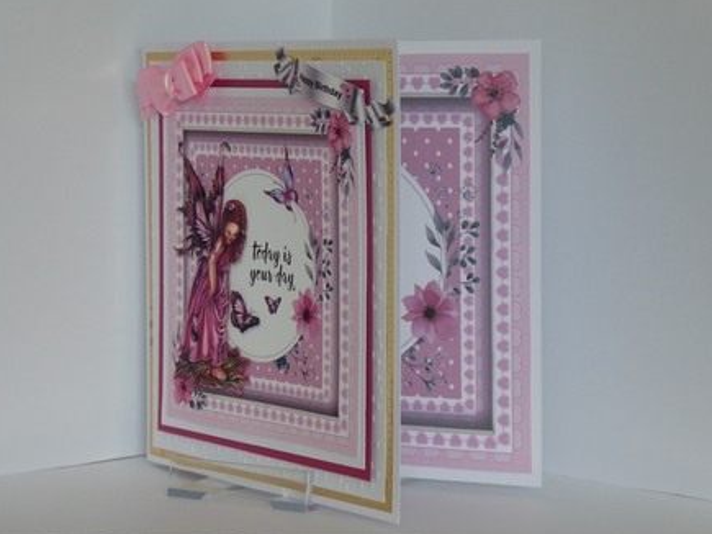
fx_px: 2488
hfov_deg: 16.3
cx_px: 350
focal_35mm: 121
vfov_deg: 12.2
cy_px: 266
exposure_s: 1/60
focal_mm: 19
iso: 250
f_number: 5.1
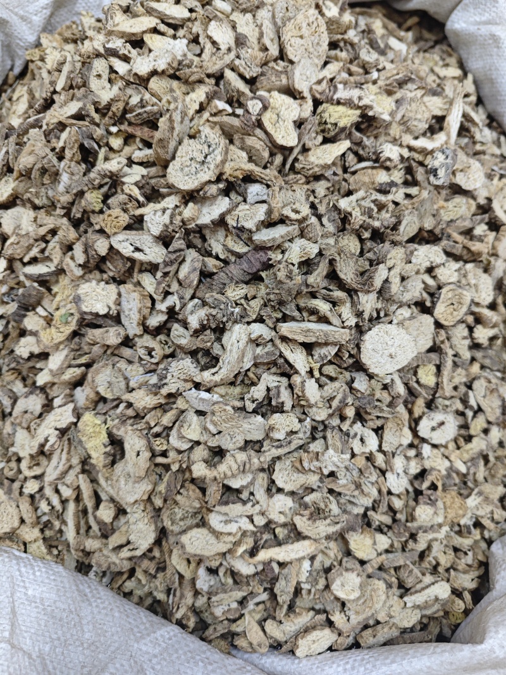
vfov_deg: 71.6
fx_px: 468
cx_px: 253
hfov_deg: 56.8
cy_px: 338
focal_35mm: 24
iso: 160
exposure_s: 1/100
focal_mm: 5.84
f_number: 1.6
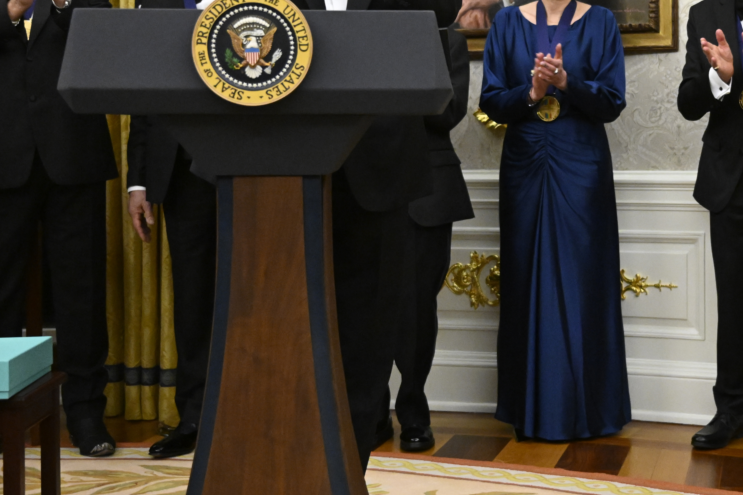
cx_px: 631
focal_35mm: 66
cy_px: 168
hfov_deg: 29.5
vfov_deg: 20.5
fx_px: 1367
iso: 5000
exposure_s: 1/160
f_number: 2.8
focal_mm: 26.5
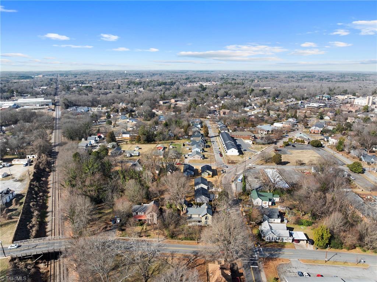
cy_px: 141
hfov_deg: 71.6
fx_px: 261
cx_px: 188
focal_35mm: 24
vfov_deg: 56.7
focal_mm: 12.29
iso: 110
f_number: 2.8
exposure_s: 1/1250
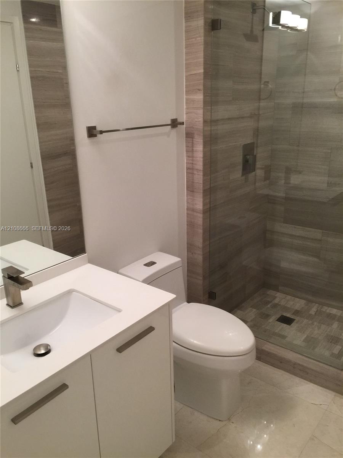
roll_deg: +2.0
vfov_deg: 61.7
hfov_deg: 48.2
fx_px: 383
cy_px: 229
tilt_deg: -17.4
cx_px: 172
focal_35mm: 29
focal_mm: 4.15
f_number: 2.2
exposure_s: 1/15
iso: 40
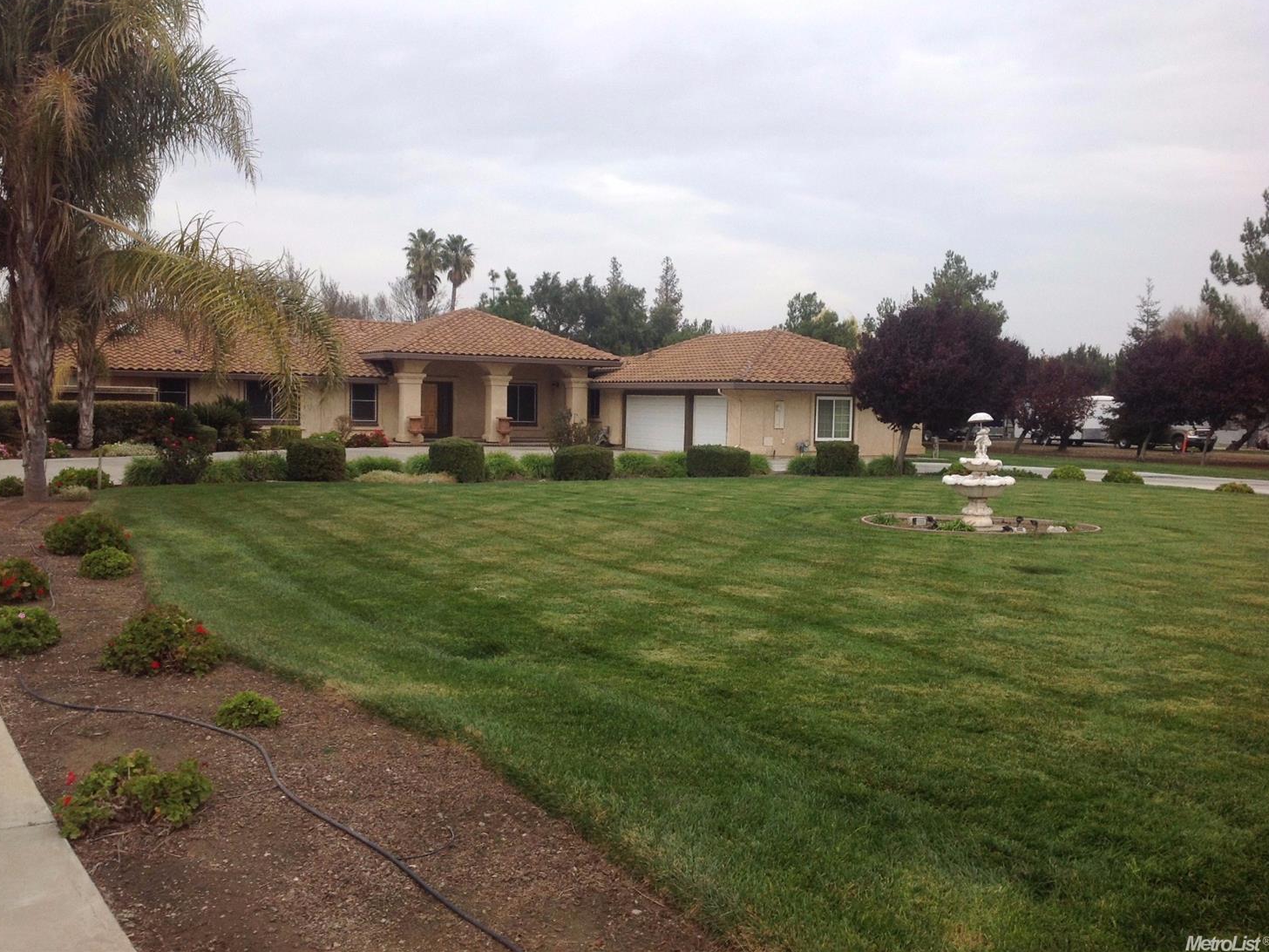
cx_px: 619
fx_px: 1320
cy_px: 465
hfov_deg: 51.3
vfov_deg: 39.7
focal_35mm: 36
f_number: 2.4
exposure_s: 1/737
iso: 50
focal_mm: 4.28
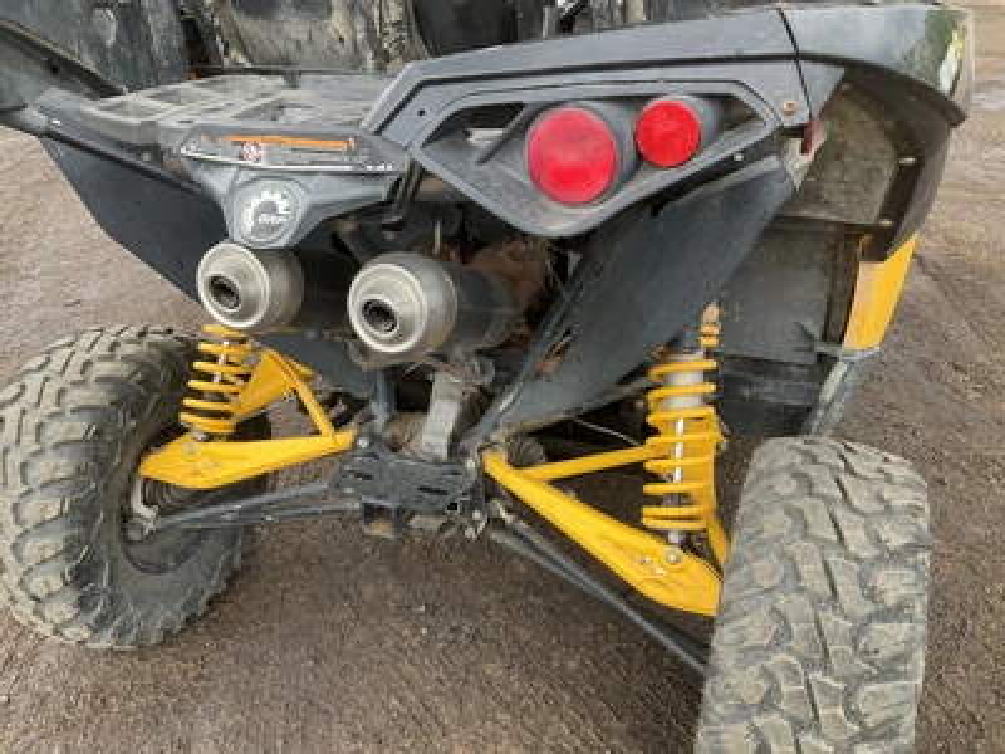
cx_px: 502
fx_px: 842
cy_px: 377
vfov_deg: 48.2
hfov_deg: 61.7
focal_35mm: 29
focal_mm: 3
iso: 20
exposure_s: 1/180
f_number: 1.8
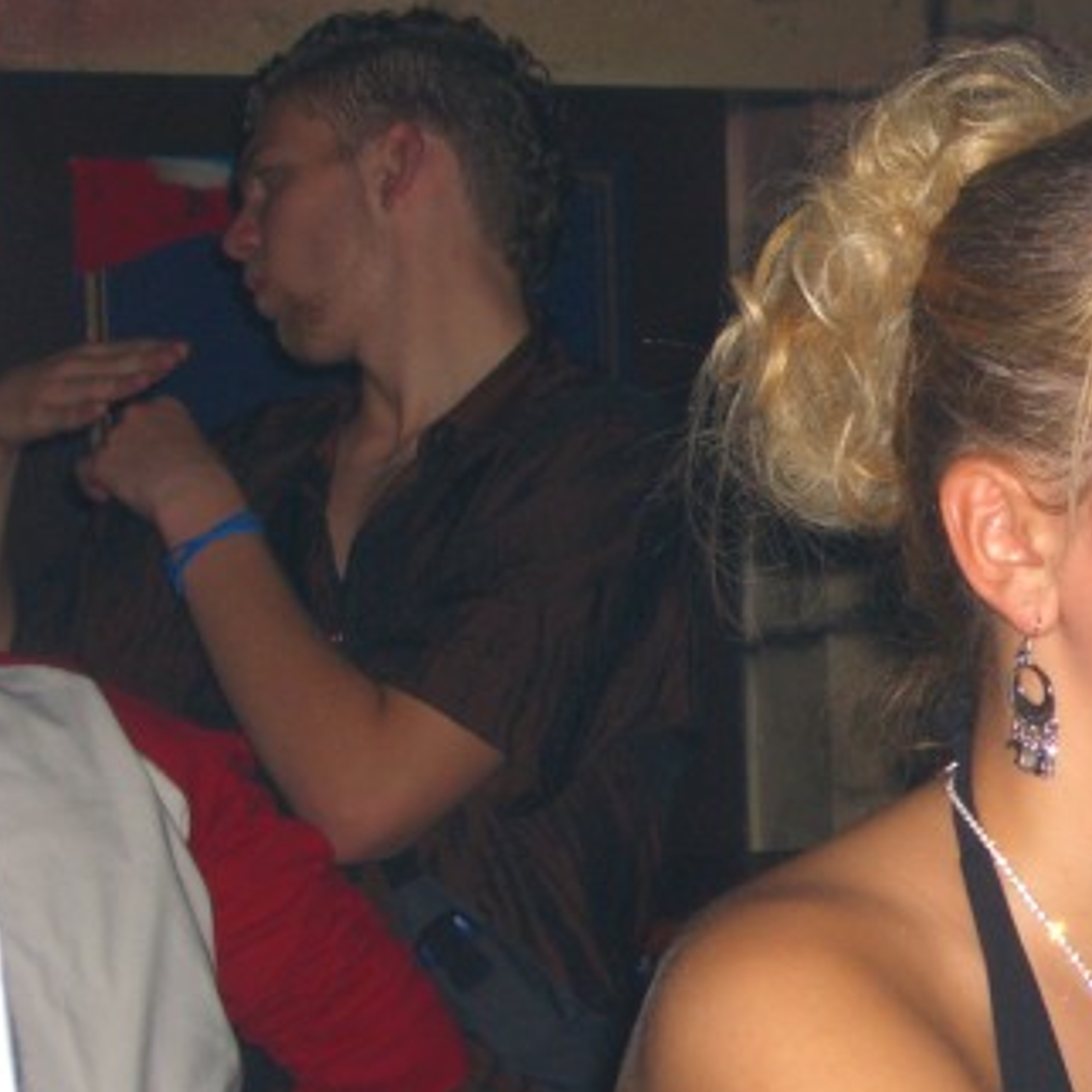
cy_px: 844
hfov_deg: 13.6
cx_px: 1312
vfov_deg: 13.9
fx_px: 4461
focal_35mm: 125
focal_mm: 11.8
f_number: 3.6
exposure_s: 1/60
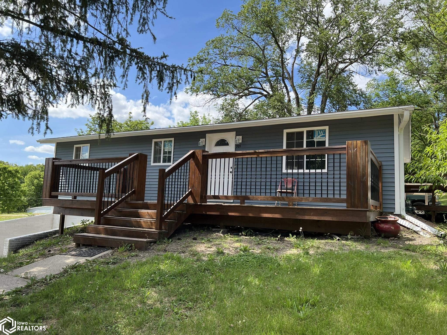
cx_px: 224
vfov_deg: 53.1
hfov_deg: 67.3
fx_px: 336
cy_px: 168
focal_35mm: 26
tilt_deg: +5.8
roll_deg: -2.0
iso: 50
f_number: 1.5
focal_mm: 5.7
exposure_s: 1/1531
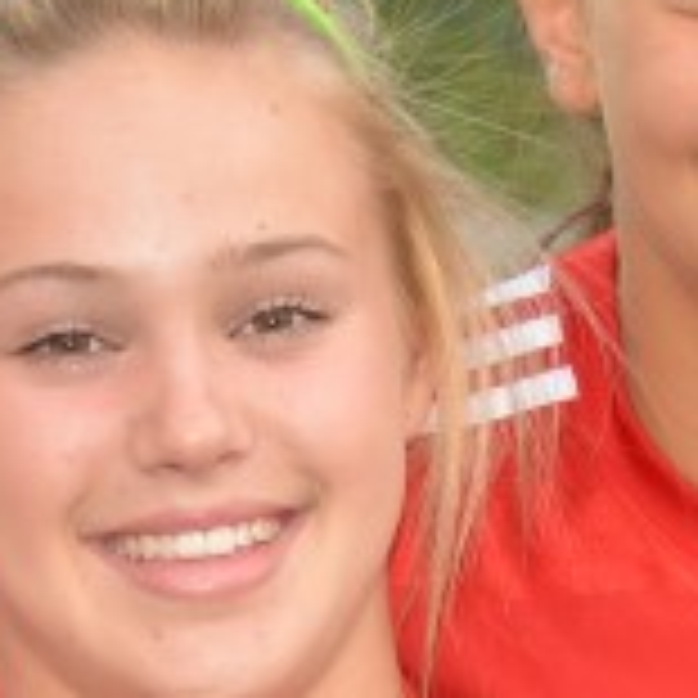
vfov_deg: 4.1
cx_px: 365
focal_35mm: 425
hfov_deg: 4.1
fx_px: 9696
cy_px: 1040
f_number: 5.6
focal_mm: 48
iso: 500
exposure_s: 1/100
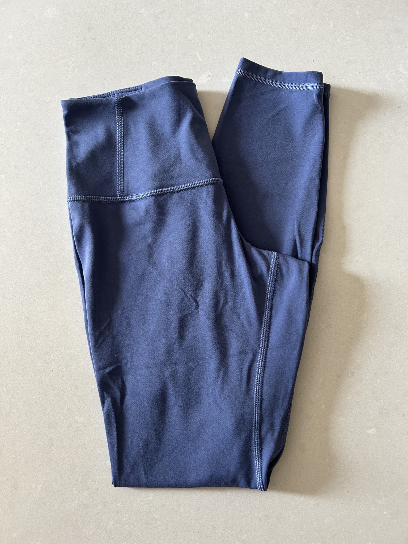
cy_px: 272
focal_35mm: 26
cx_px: 204
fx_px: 409
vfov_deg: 67.3
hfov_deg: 53.1
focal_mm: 5.7
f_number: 1.5
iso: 125
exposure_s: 1/79
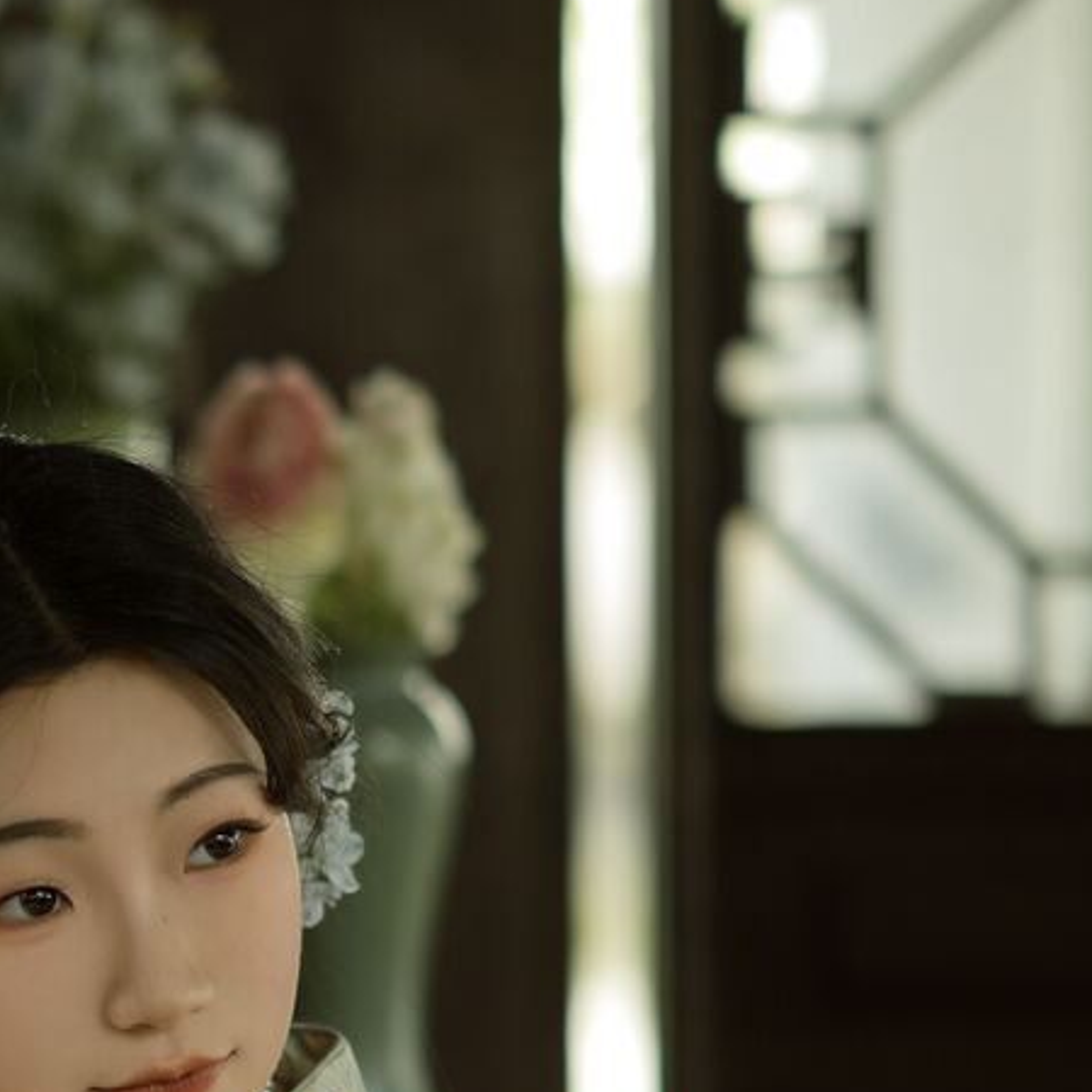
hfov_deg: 6.0
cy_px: 1136
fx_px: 10315
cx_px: -296
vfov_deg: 6.0
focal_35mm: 289
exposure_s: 1/200
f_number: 1.4
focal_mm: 85
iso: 125
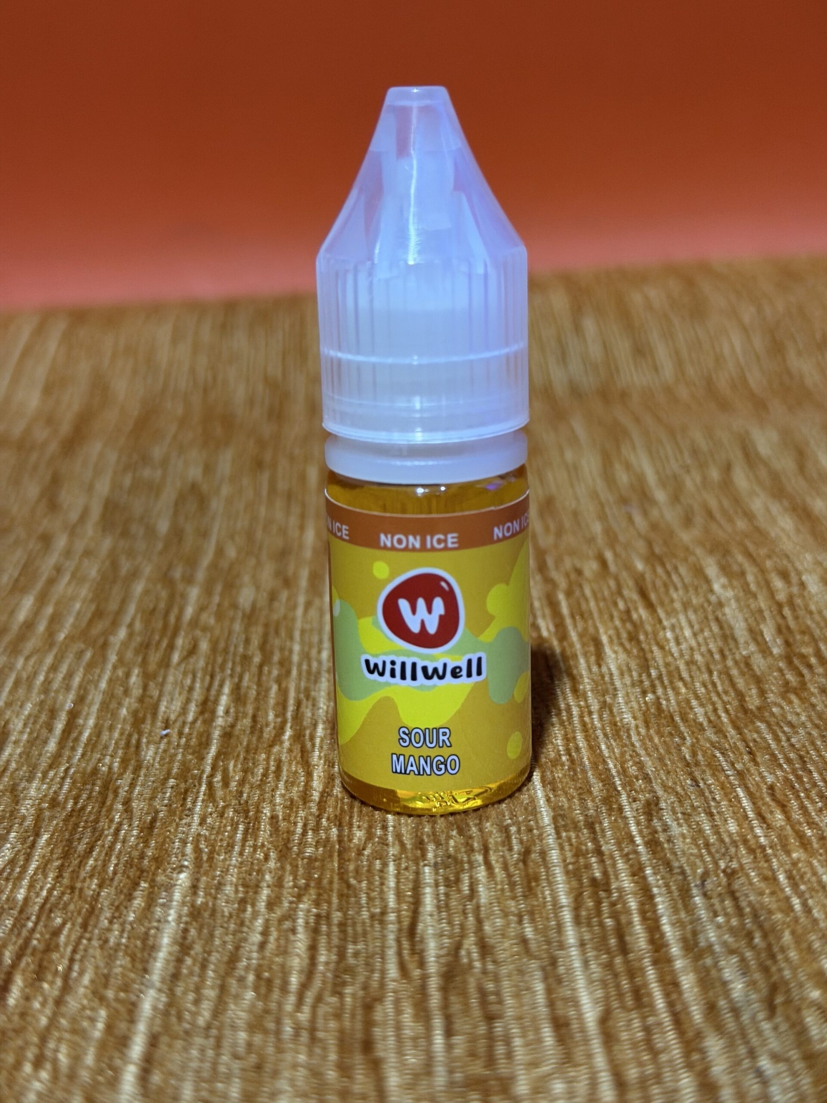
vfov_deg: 39.7
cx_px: 414
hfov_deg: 30.3
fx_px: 1529
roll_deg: +3.7
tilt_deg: -20.8
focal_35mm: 48
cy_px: 552
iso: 500
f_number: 1.78
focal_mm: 6.76
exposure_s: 1/40
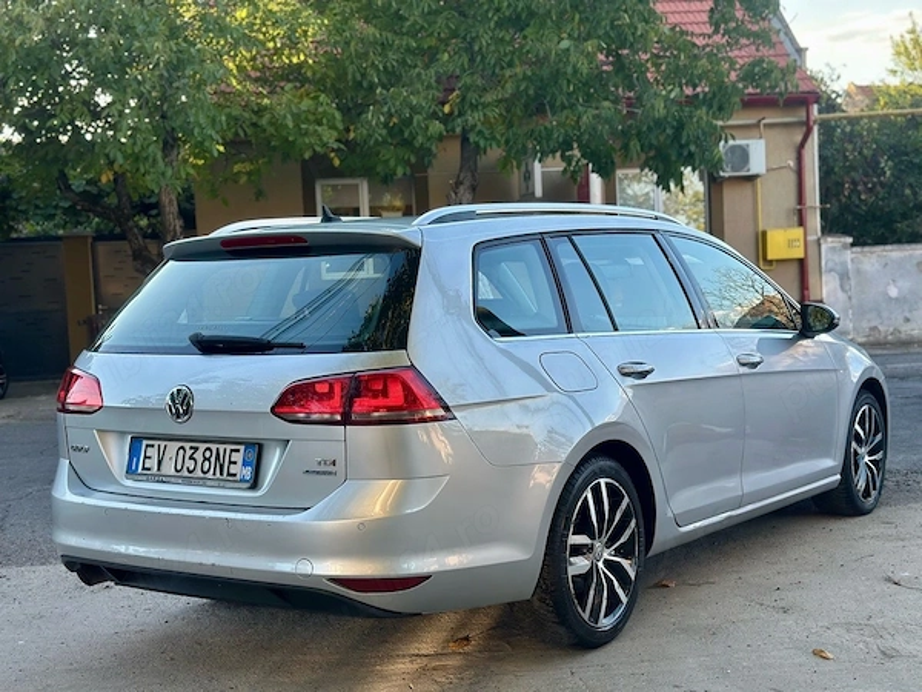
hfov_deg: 39.7
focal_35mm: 48
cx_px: 461
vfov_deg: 30.3
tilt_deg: -2.5
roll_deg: +2.5
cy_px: 346
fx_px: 1278
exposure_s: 1/555
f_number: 1.78
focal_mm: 6.86
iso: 80
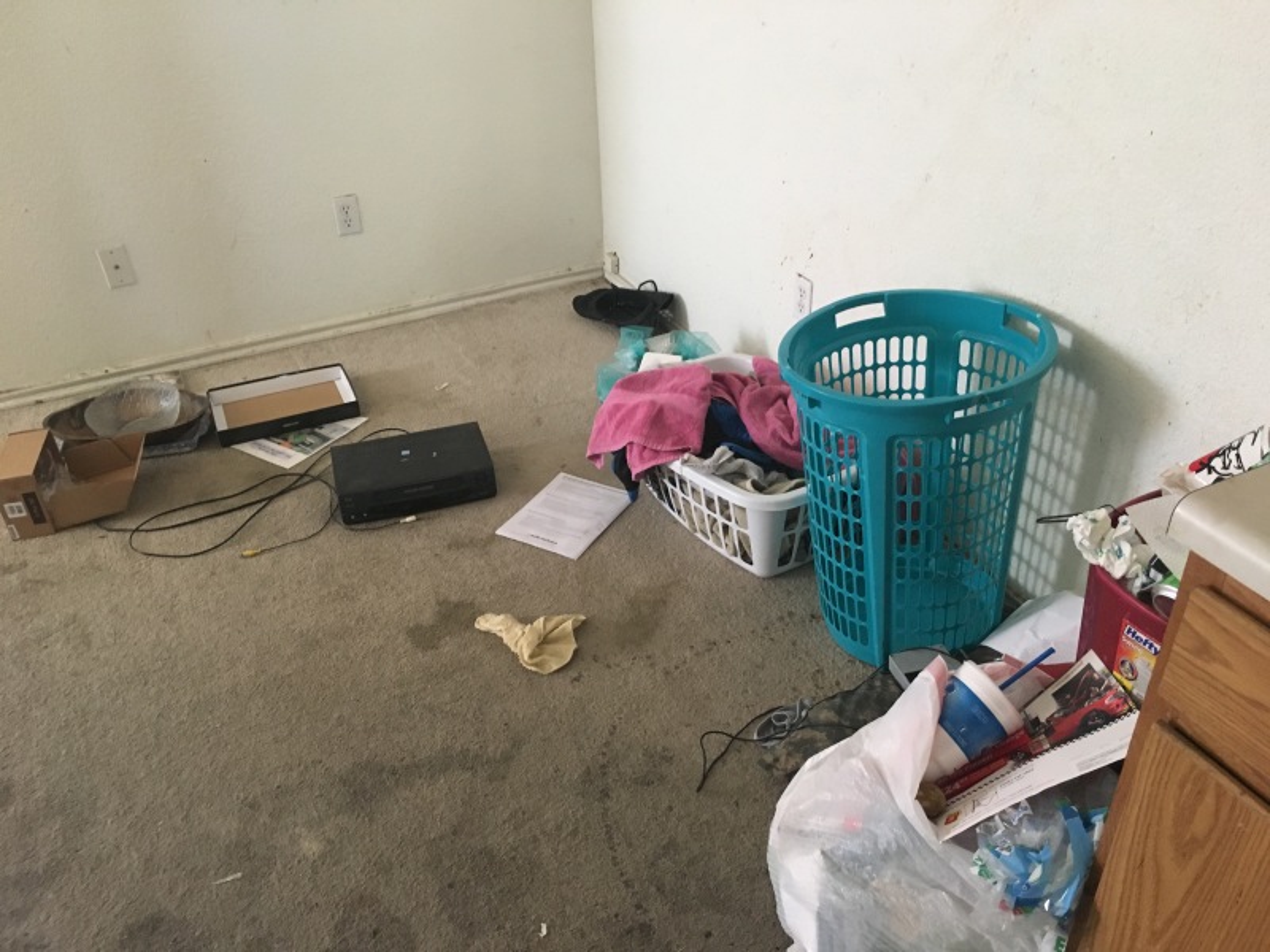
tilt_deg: -33.0
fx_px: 1064
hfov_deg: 61.7
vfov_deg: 48.2
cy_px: 476
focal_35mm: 29
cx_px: 635
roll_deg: +3.9
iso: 200
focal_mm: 4.15
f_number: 2.2
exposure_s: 1/24
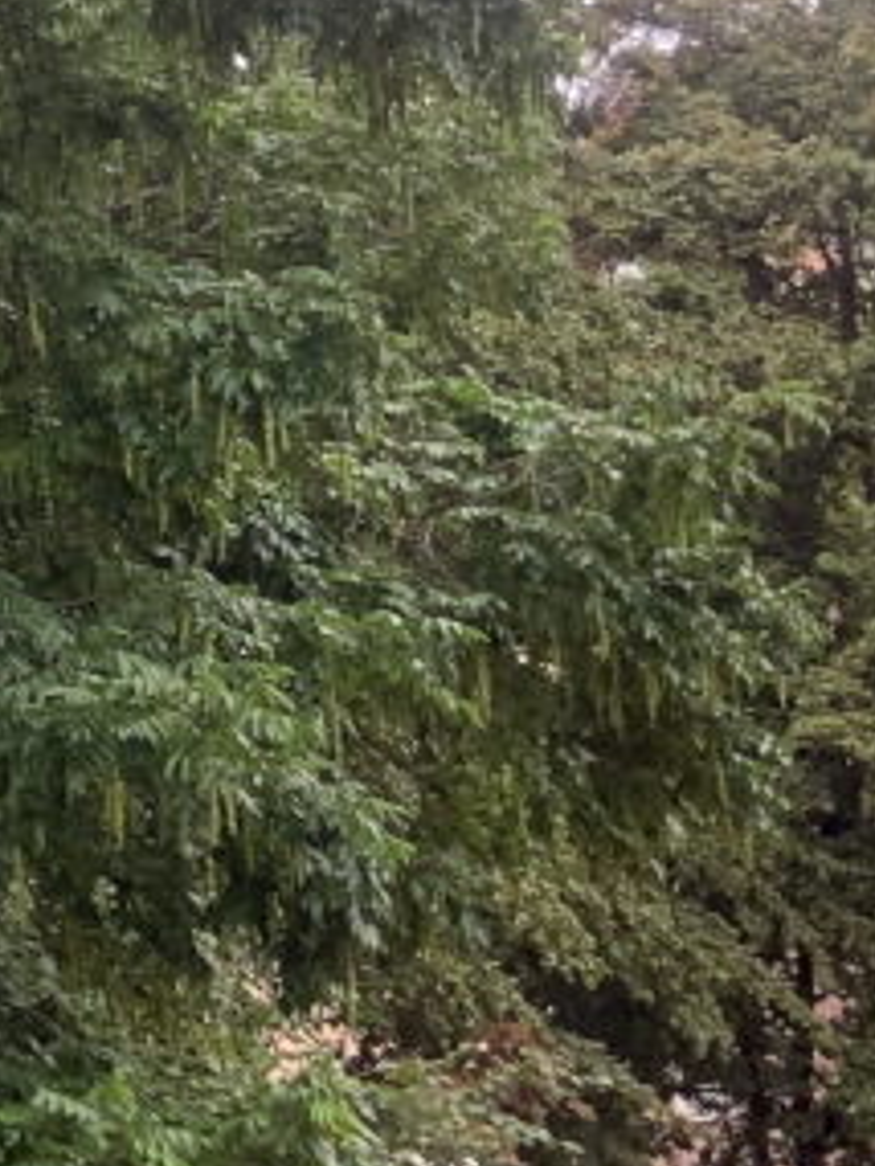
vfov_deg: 15.2
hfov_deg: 10.1
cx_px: -1243
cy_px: -37
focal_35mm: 127
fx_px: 4277
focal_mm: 3
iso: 16
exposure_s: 1/140
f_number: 1.8
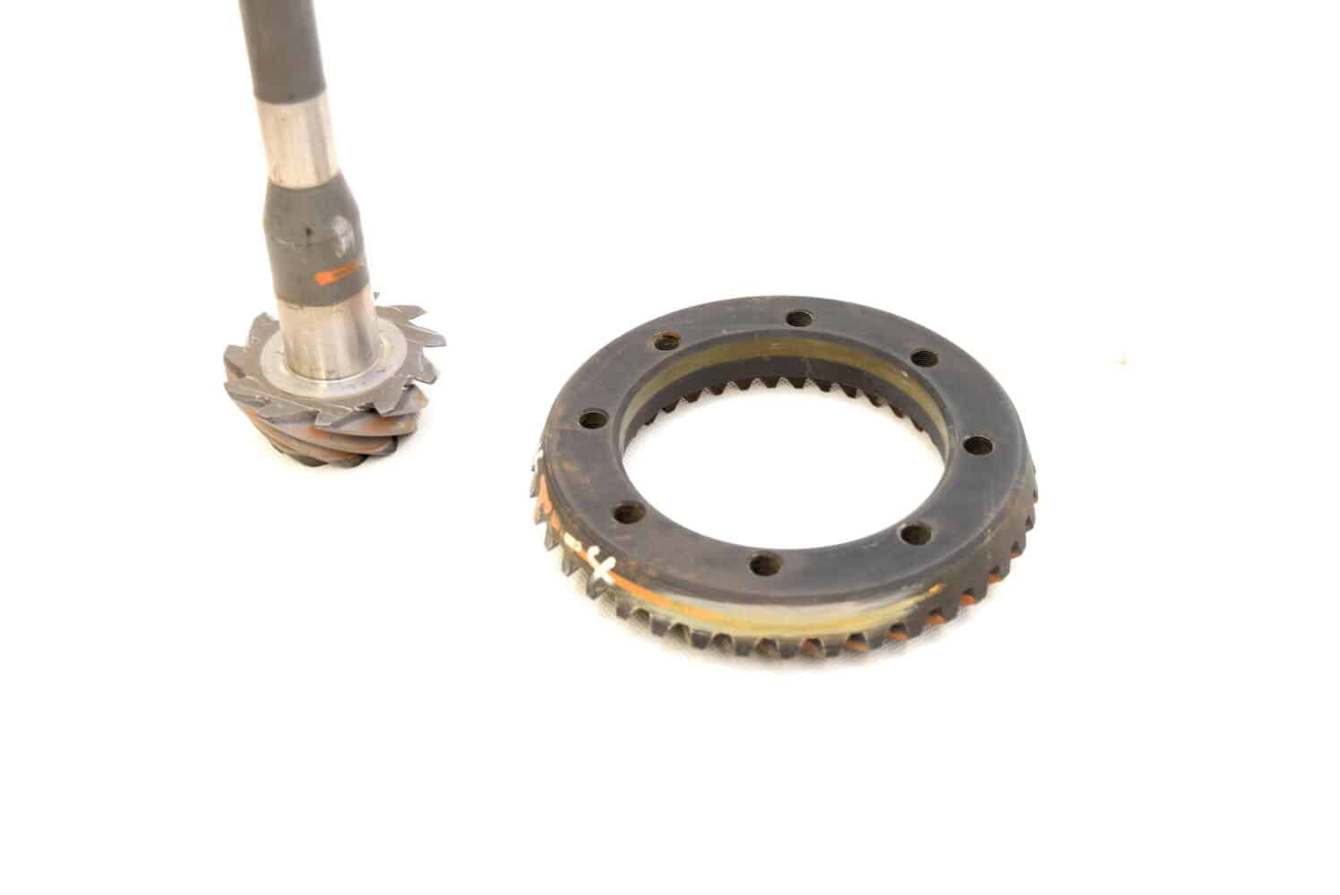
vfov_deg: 26.5
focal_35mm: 51
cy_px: 448
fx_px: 1900
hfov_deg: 38.9
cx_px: 670
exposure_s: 1/125
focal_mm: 34
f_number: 5.6
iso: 400
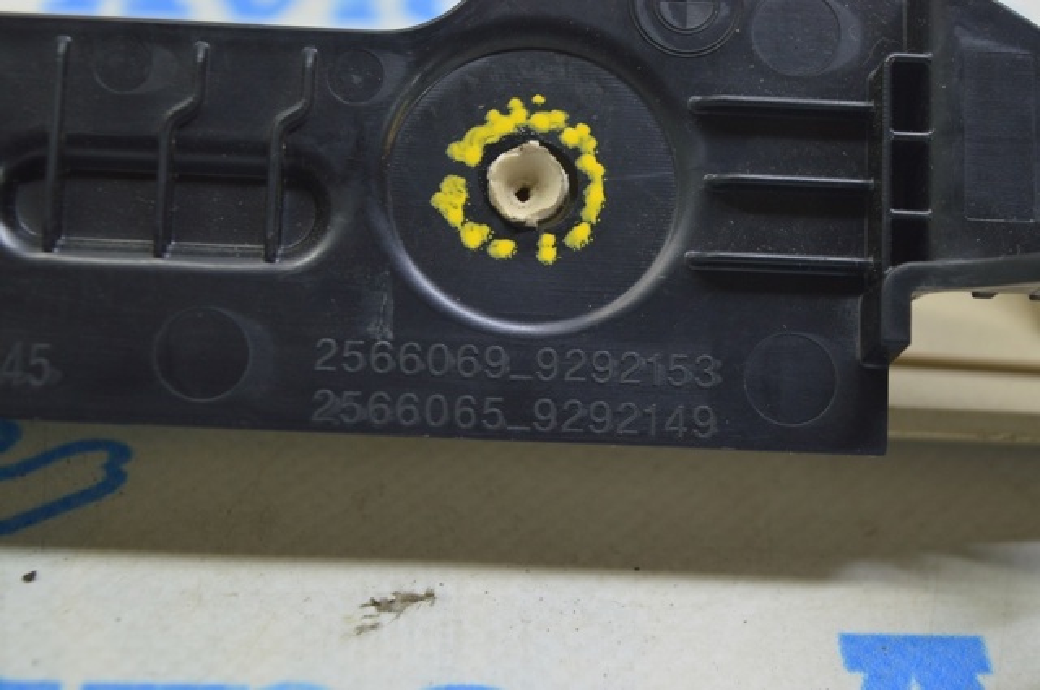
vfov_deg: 19.7
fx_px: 1991
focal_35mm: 69
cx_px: 520
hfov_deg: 29.3
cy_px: 345
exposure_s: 1/20
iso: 400
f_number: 5.6
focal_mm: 46
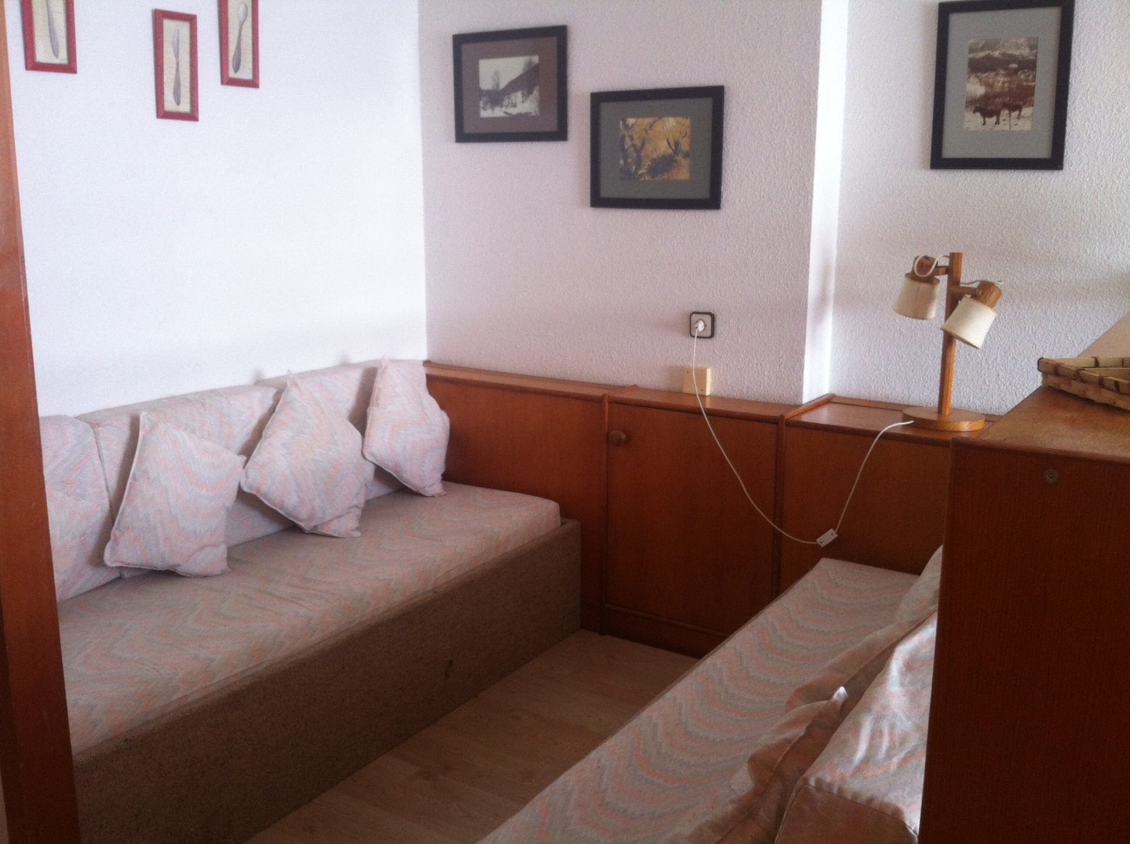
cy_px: 422
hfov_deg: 52.7
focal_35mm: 35
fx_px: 1141
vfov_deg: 40.6
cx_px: 565
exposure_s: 1/17
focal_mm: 3.85
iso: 100
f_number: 2.8
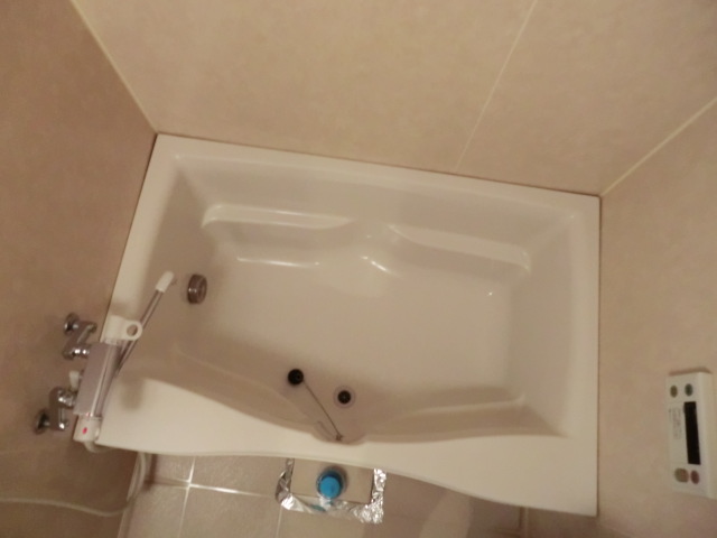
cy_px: 269
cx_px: 358
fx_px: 497
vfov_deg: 56.8
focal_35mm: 24
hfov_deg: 71.6
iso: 800
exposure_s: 1/30
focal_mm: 4.3
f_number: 3.2
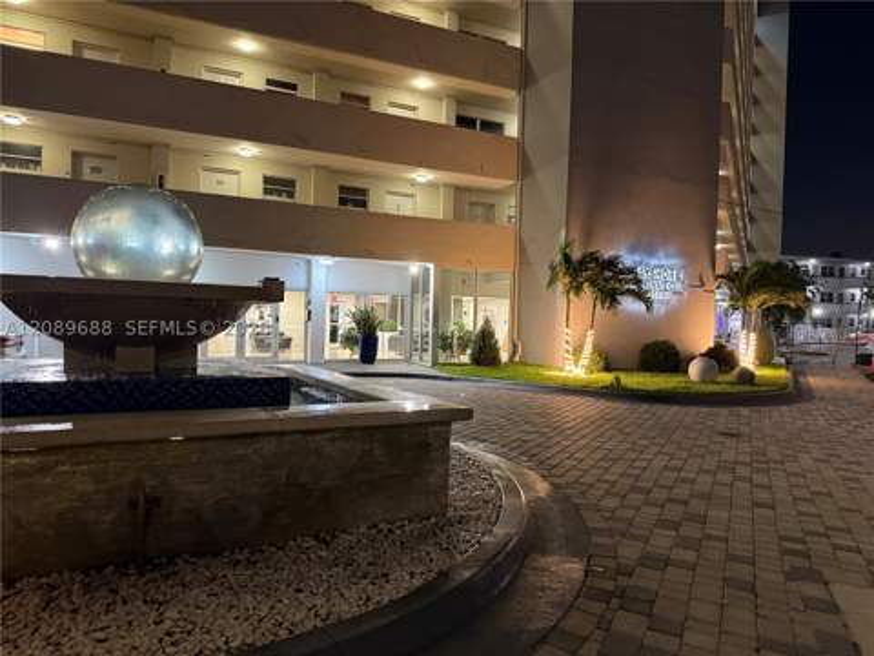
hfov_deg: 71.6
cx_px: 437
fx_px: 606
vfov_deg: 56.8
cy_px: 328
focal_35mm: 24
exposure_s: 1/40
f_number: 1.78
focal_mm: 6.76
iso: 640
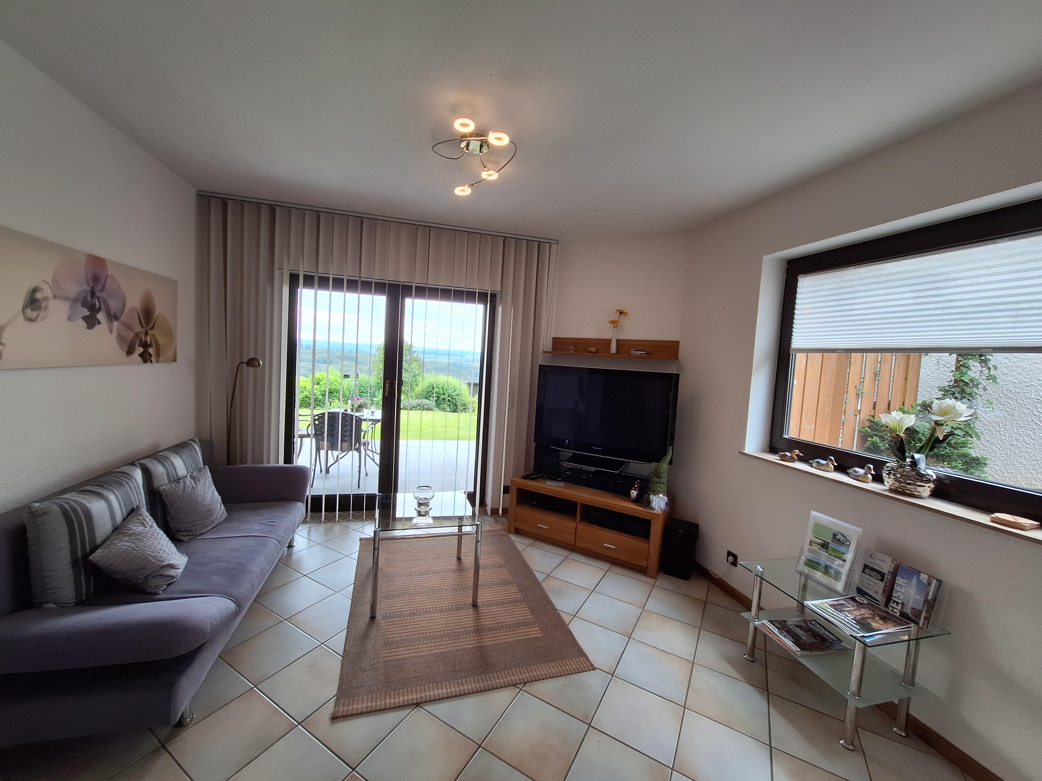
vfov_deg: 89.9
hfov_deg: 106.2
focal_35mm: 13
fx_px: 391
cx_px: 521
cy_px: 390
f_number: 2.2
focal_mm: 1.74
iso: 64
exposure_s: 1/100
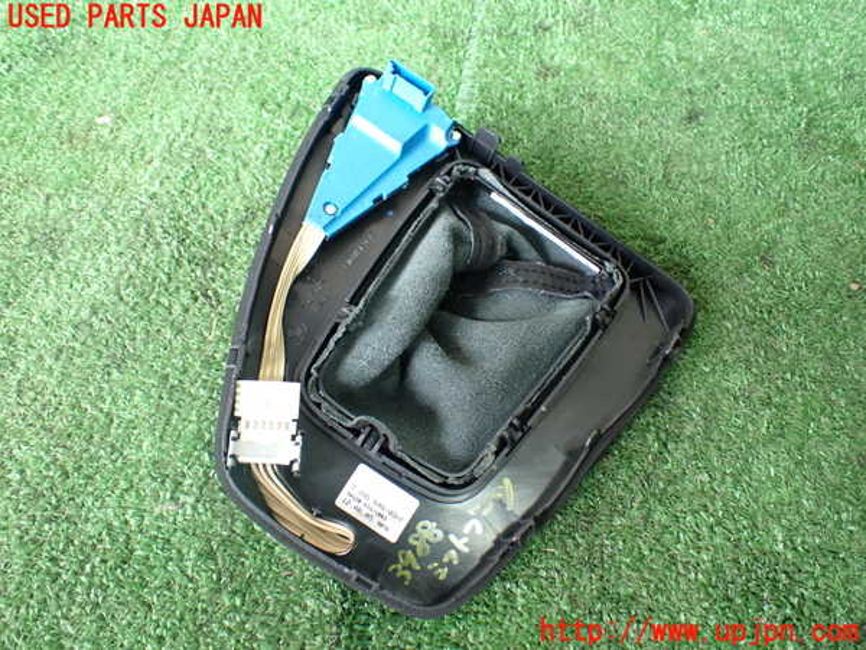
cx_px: 433
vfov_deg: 46.8
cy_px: 325
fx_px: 751
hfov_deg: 60.0
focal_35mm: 30
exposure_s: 1/100
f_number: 2.3
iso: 800
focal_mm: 5.4
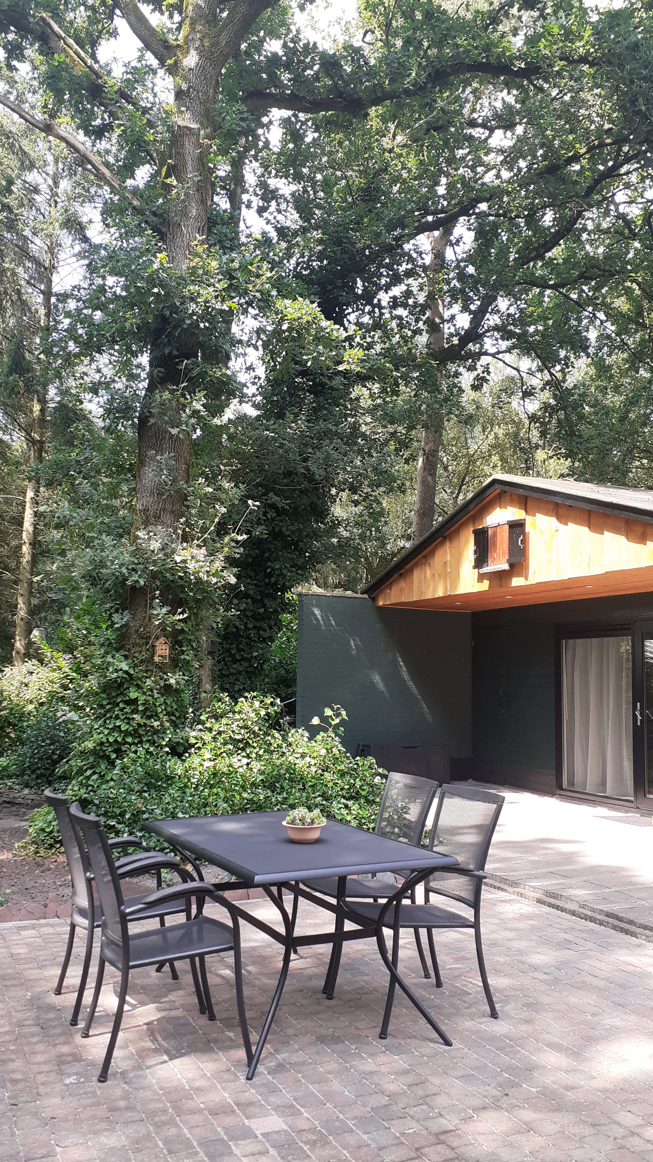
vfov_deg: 64.3
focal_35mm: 30
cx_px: 296
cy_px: 590
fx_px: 923
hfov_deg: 38.9
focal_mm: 3.6
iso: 40
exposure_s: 1/188
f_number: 1.9
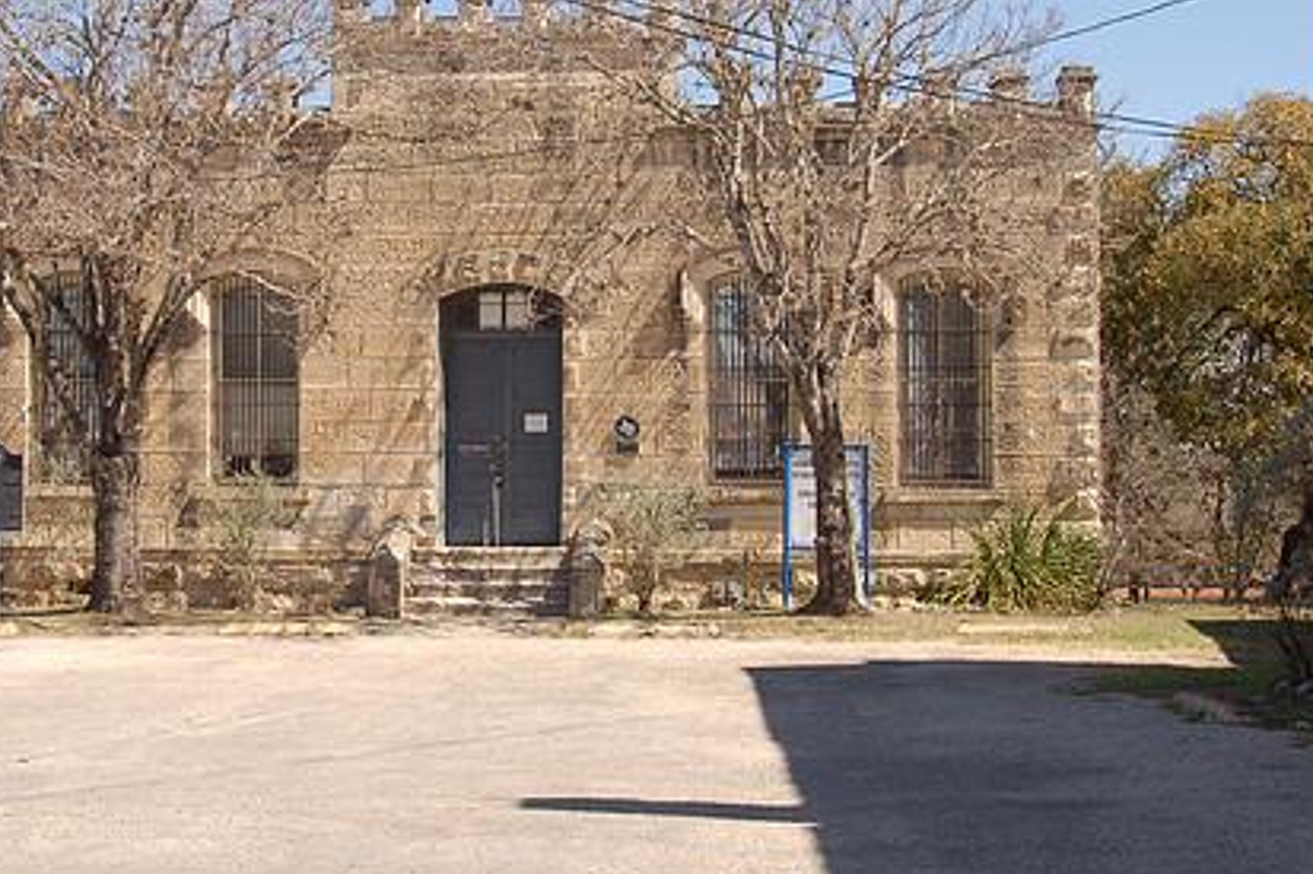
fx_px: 2151
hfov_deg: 33.9
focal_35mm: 59
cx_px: 544
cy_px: 308
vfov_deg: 22.9
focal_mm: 28
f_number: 9
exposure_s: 1/320
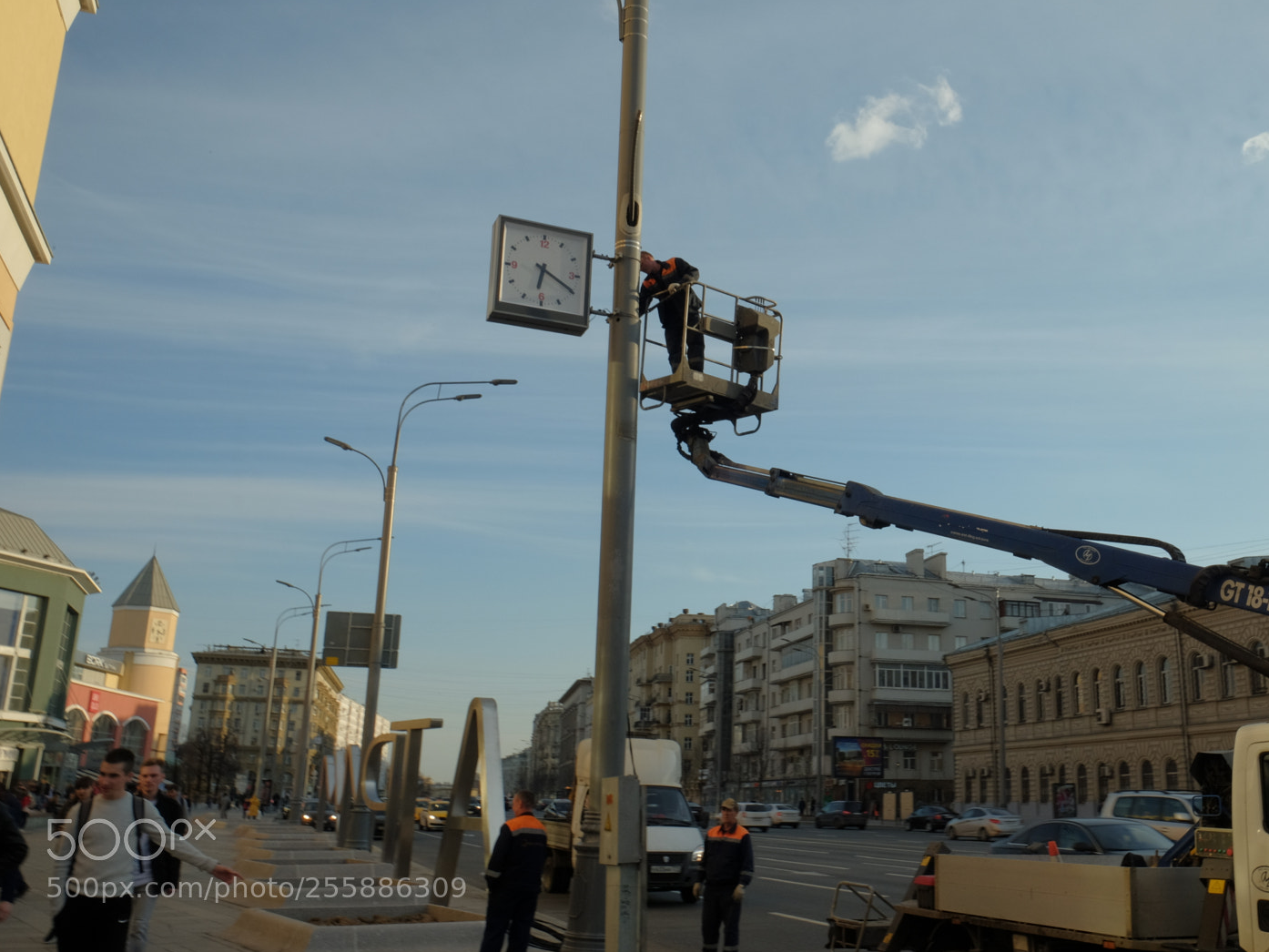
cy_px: 474
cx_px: 718
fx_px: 1173
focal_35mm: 32
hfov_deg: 56.6
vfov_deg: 44.2
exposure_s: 1/80
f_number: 18
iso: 320
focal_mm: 19.6
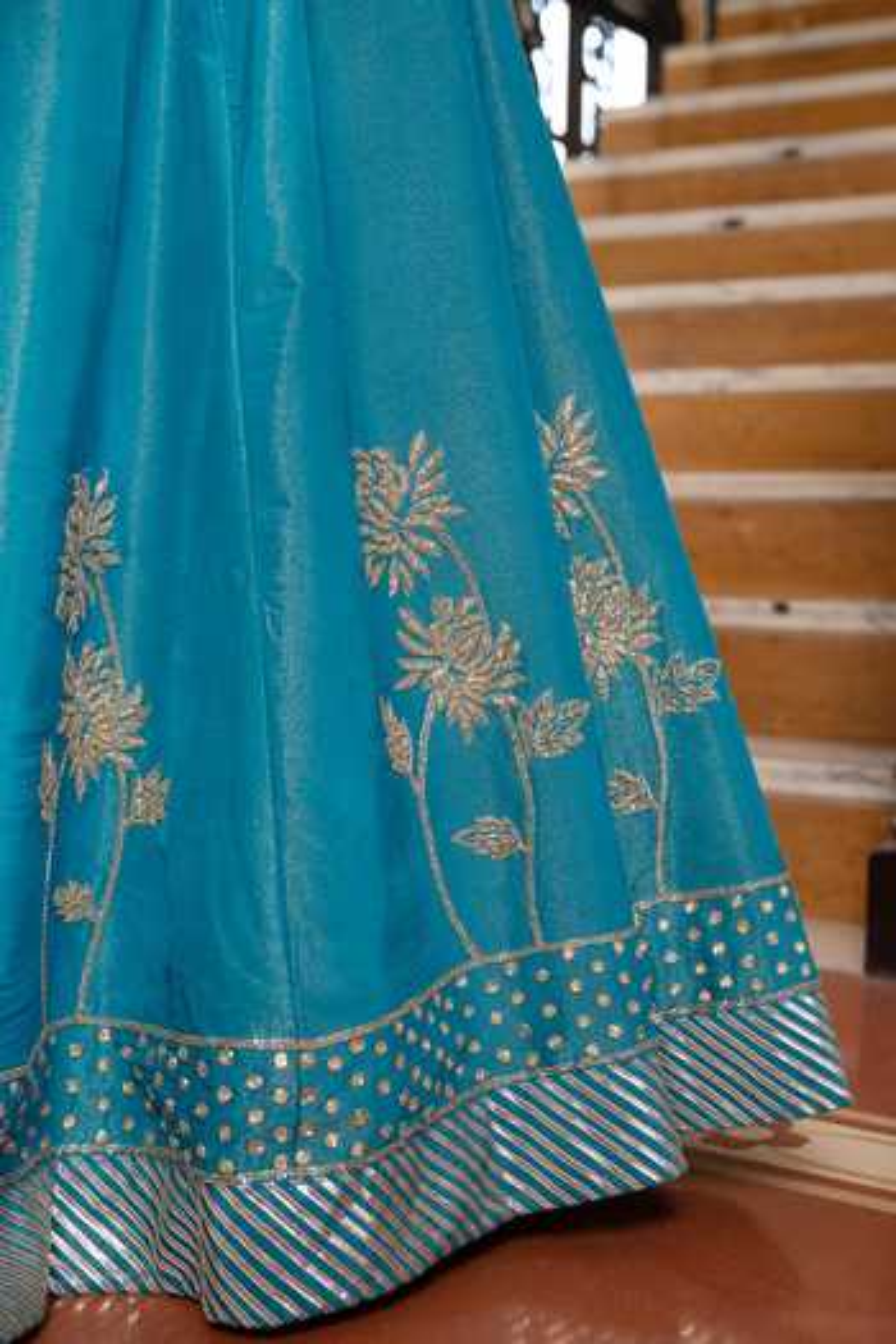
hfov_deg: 31.9
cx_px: 448
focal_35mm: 42
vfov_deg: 46.4
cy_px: 672
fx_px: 1568
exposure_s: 1/160
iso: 100
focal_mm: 42
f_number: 4
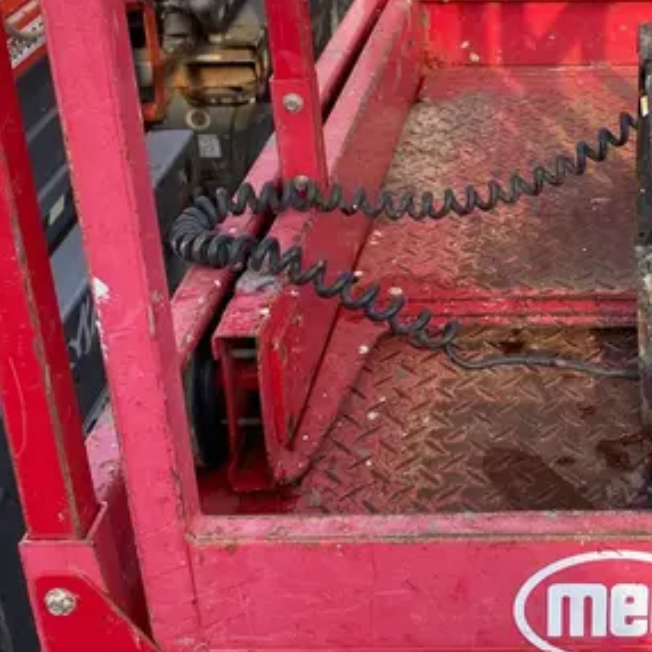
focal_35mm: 59
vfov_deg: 28.7
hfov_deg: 28.0
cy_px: 174
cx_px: 581
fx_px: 1257
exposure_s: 1/456
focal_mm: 4.25
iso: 32
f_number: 1.8
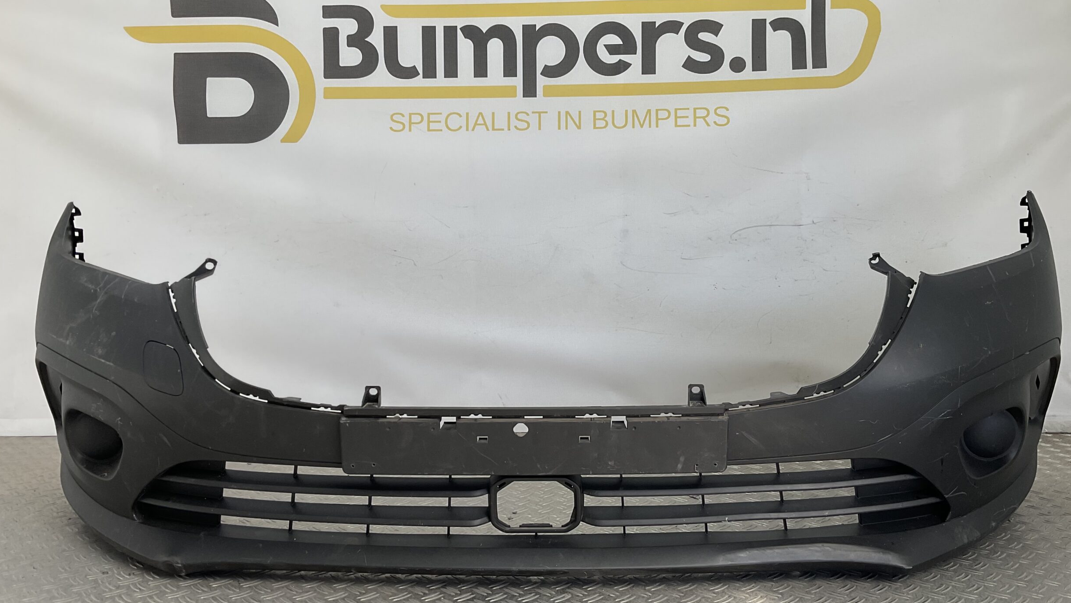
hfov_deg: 59.5
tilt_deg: -6.3
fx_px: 937
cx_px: 550
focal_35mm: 33
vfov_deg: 35.6
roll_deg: +0.7
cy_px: 298
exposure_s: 1/266
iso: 16
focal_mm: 3
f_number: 1.8
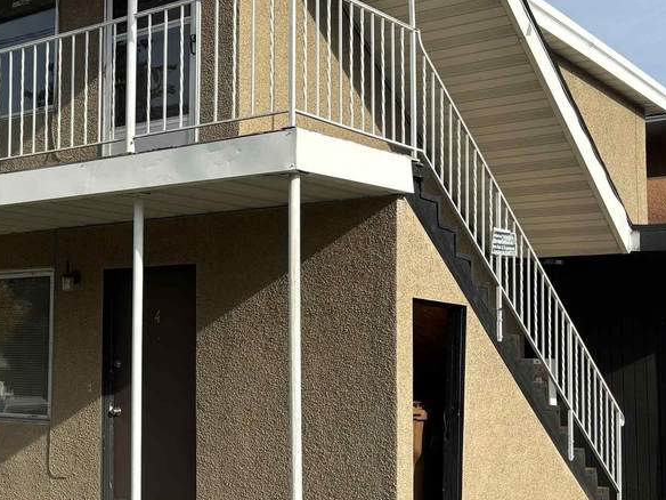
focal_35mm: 57
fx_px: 1097
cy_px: 253
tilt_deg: +5.9
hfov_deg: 31.6
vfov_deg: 25.7
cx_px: 23
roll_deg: -0.8
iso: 50
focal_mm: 5.96
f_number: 1.6
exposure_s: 1/2242
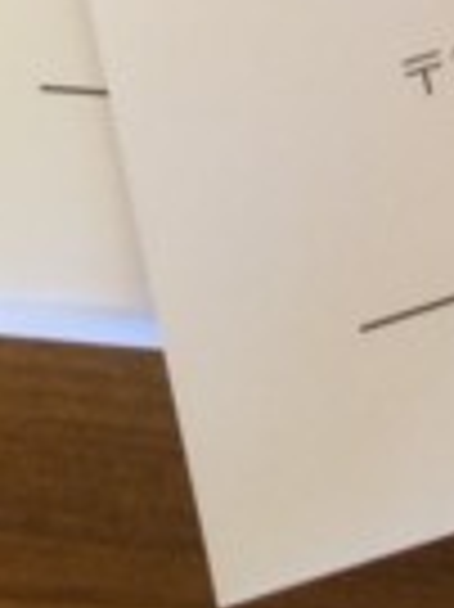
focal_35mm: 189
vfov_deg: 9.8
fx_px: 3310
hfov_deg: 7.7
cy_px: -554
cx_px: 688
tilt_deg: -68.0
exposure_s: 1/24
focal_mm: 3.3
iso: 40
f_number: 2.4
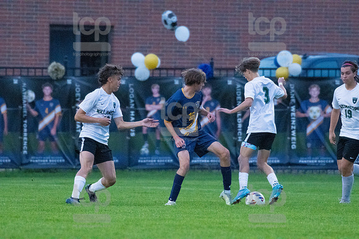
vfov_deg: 2.2
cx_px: 180
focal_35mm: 615
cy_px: 120
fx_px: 6129
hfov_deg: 3.4
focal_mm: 410
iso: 6400
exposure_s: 1/2000
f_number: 5.6
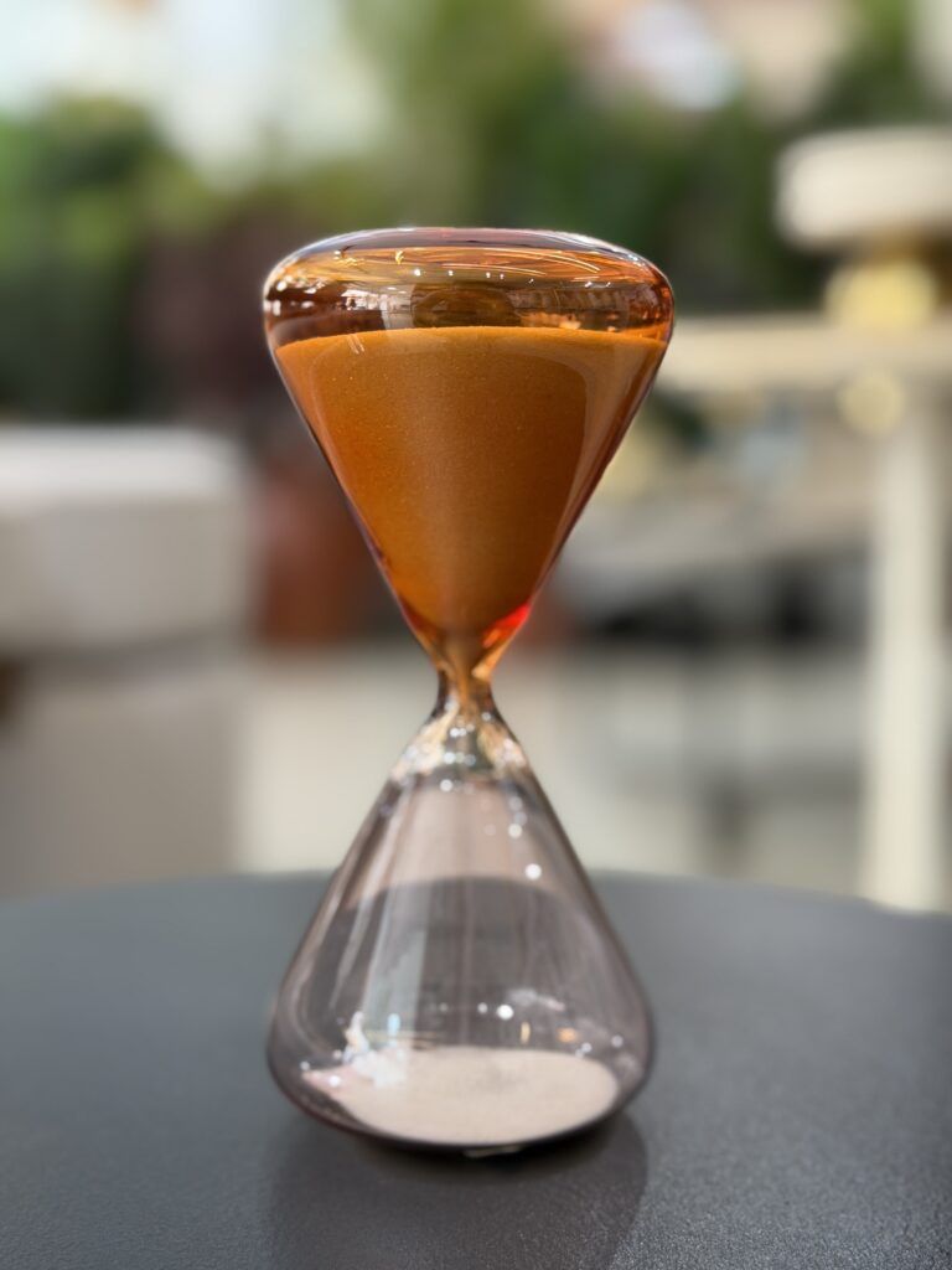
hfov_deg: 30.3
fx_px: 1760
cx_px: 476
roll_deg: +0.4
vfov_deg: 39.7
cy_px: 635
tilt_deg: -7.5
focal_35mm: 48
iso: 160
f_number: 1.78
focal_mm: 6.76
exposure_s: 1/60
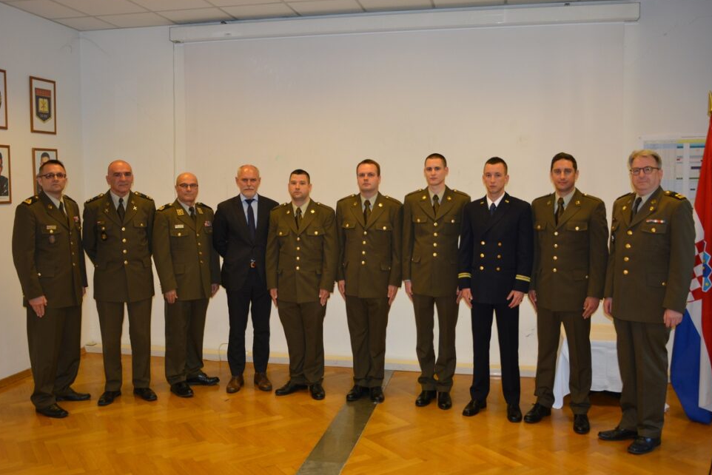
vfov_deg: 39.4
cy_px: 242
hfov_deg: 56.4
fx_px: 663
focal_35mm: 34
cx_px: 362
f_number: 3.8
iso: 640
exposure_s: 1/60
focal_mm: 21
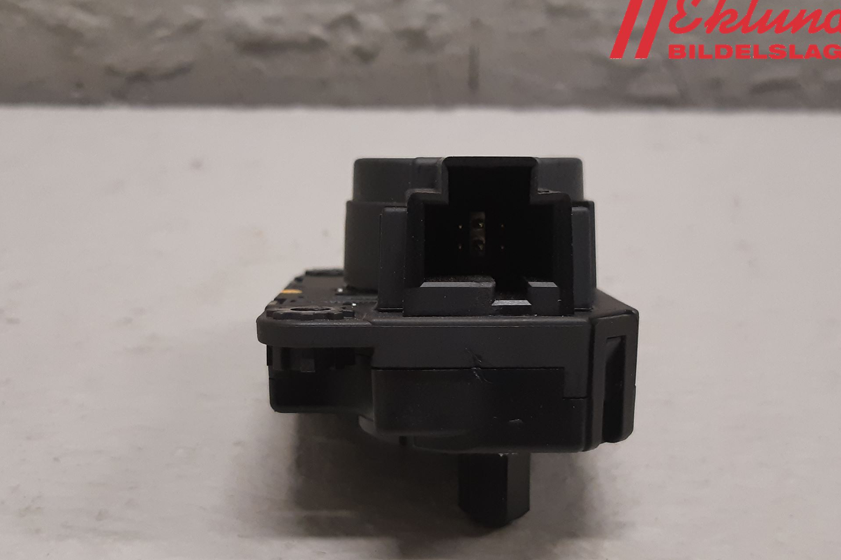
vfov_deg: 44.8
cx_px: 429
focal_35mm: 29
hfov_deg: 63.7
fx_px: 677
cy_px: 322
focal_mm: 3.93
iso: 160
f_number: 1.7
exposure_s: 1/50
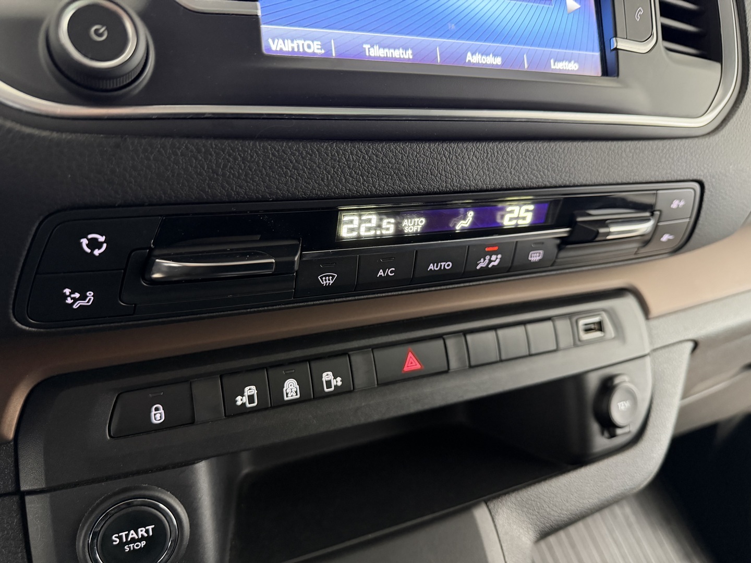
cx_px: 376
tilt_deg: -20.7
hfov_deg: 71.6
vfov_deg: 56.8
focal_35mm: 24
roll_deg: -3.5
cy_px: 282
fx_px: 521
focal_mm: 6.76
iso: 800
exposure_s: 1/30
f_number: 1.78
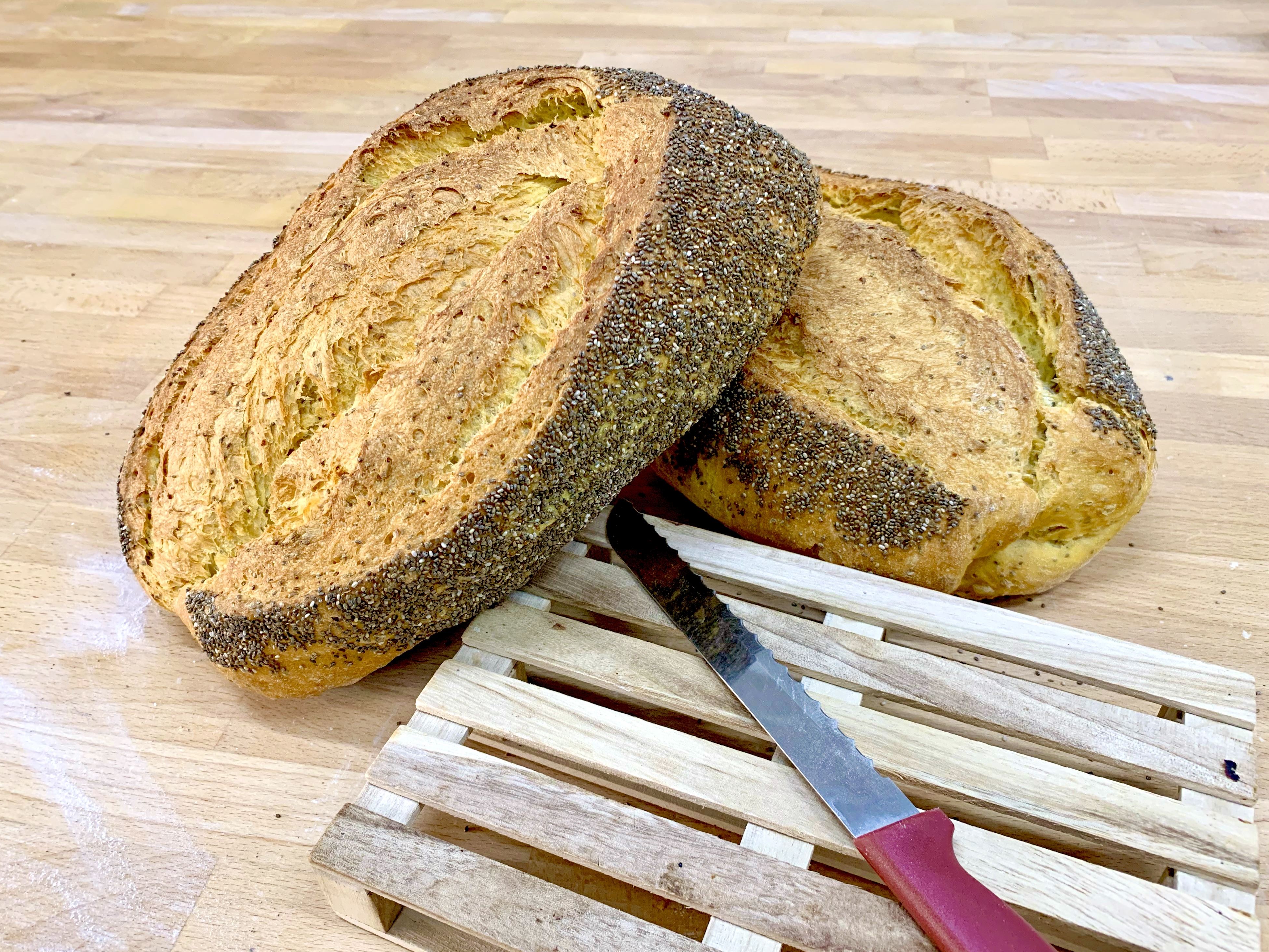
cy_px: 468
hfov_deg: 65.3
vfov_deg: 51.3
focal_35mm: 27
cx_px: 647
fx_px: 990
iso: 160
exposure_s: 1/60
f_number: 1.8
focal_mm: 4.25
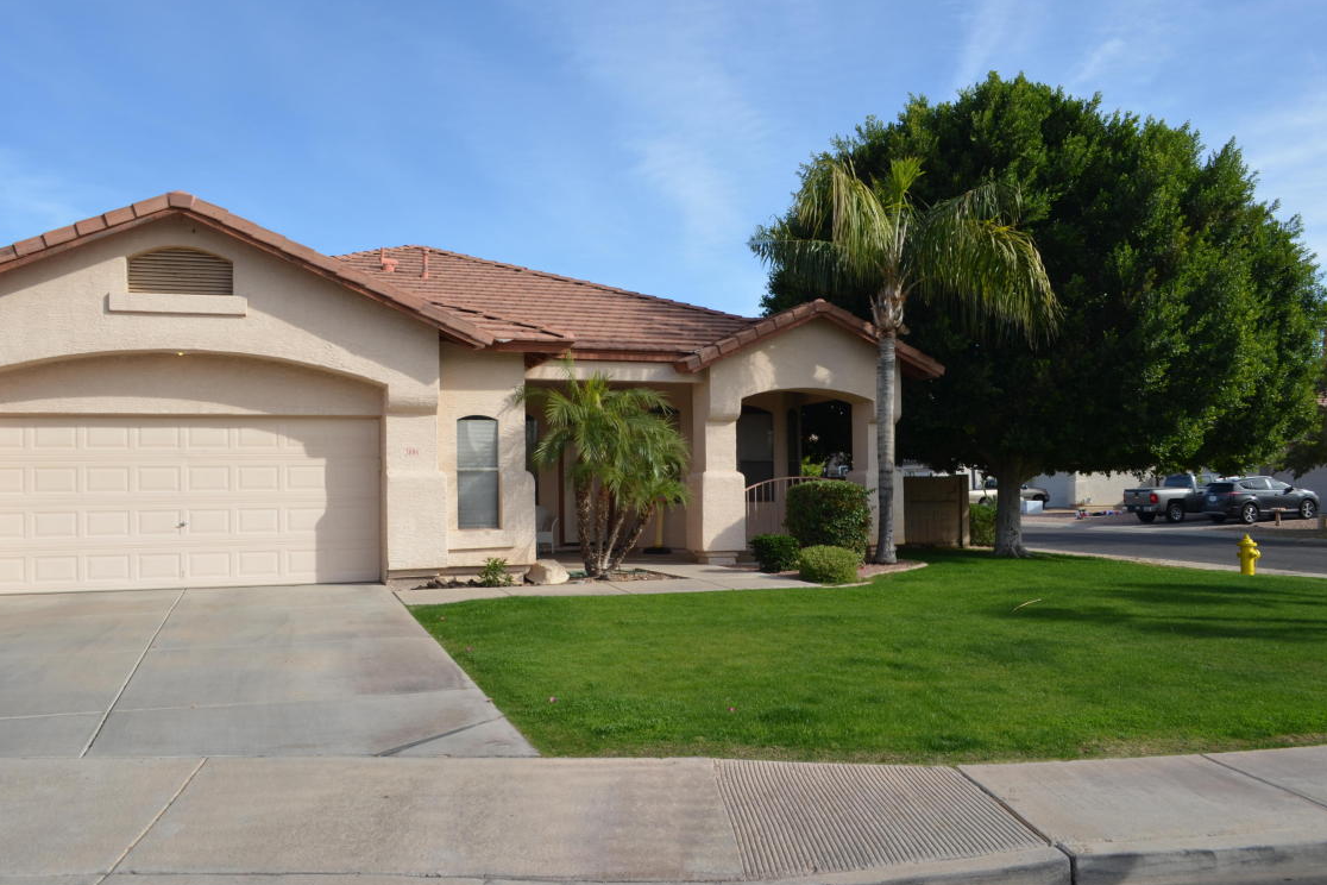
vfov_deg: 46.4
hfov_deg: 65.5
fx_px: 1032
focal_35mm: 28
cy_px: 434
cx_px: 651
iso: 100
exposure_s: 1/200
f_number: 8
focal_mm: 18
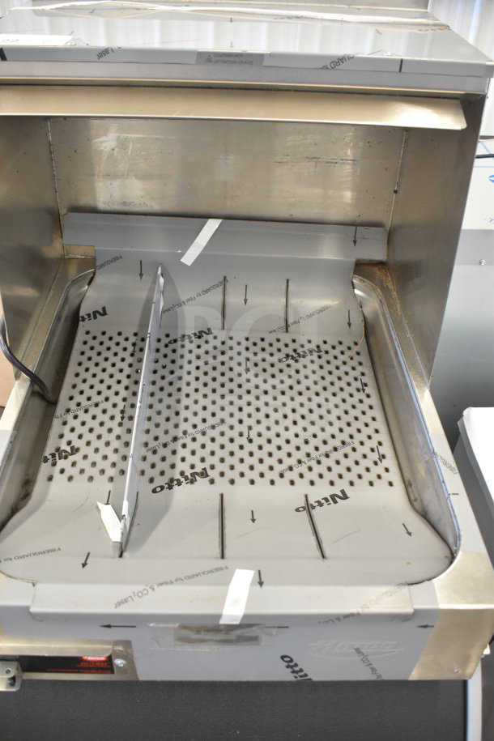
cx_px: 247
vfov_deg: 57.2
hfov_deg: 40.0
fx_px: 679
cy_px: 370
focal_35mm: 33
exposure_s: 1/40
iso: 900
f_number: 3.8
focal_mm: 22
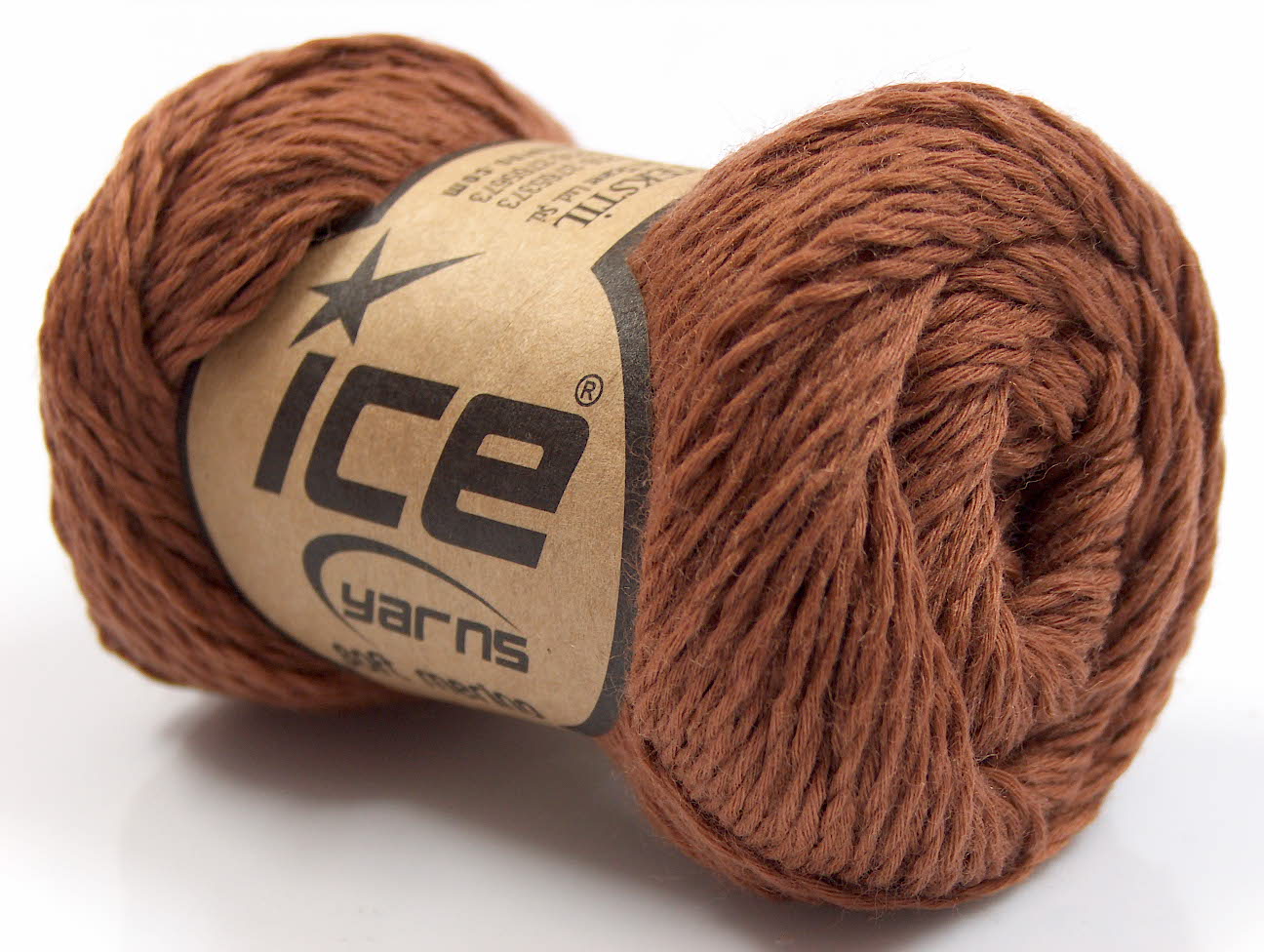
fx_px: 2633
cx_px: 632
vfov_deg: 20.5
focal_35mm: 72
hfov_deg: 27.0
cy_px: 476
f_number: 2.9
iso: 100
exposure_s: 1/3.32
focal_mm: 14.73
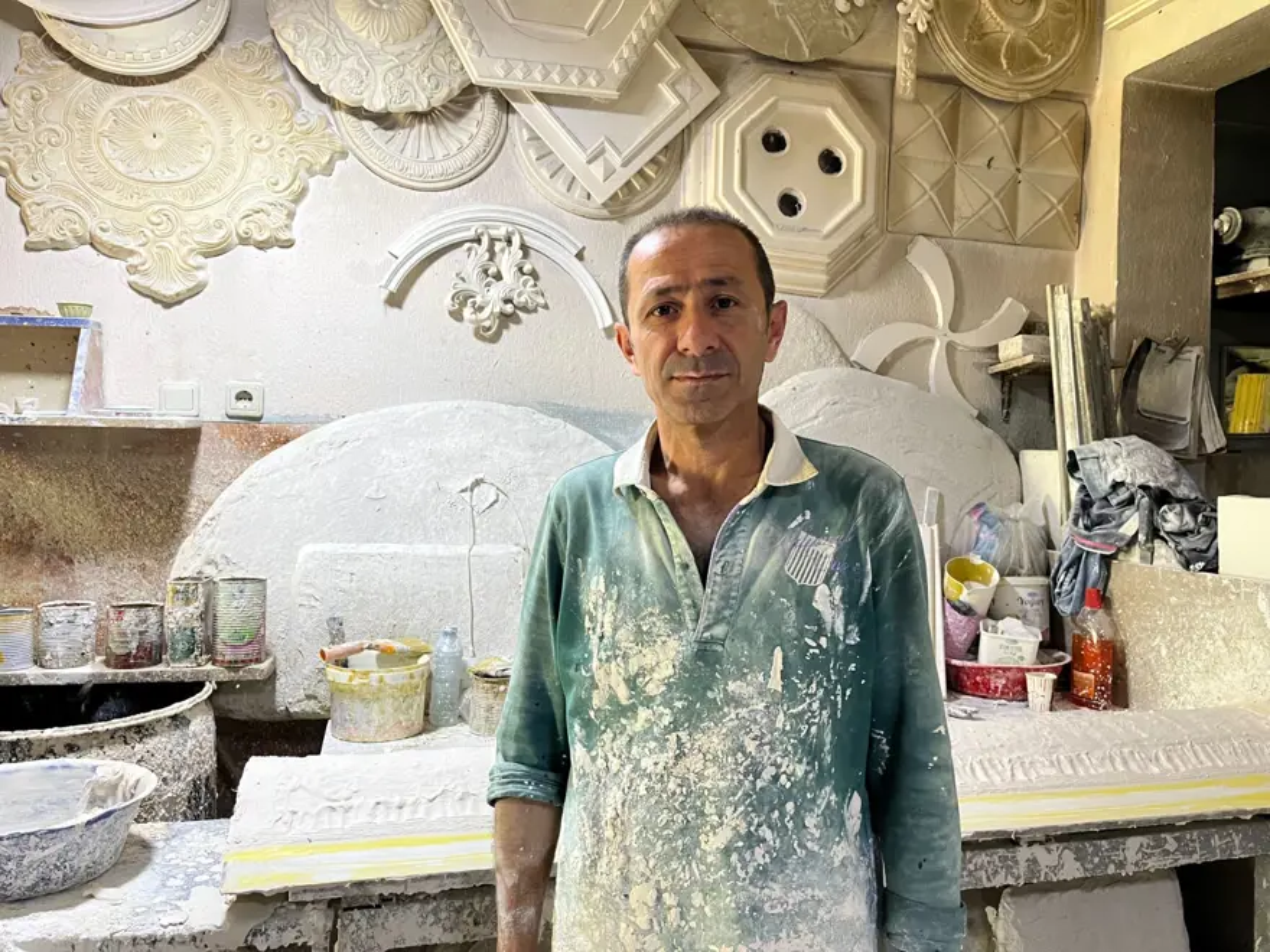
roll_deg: -1.1
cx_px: 635
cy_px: 476
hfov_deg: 67.3
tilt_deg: -0.8
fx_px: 954
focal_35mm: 26
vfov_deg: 53.1
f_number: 1.6
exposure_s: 1/50
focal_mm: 5.1
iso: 250
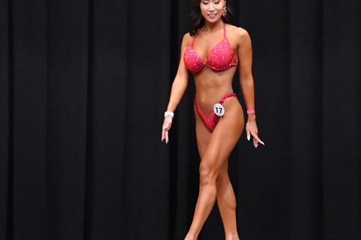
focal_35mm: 375
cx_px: 211
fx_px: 3759
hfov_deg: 5.5
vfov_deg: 3.7
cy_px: 122
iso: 8000
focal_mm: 170
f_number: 5.6
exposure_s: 1/400
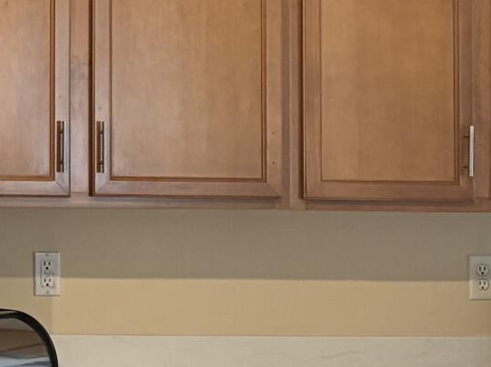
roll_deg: -0.1
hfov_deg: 12.9
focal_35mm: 144
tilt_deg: +3.2
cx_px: -284
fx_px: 2042
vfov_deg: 10.2
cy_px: 5
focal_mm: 5.96
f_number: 1.6
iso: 200
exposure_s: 1/60
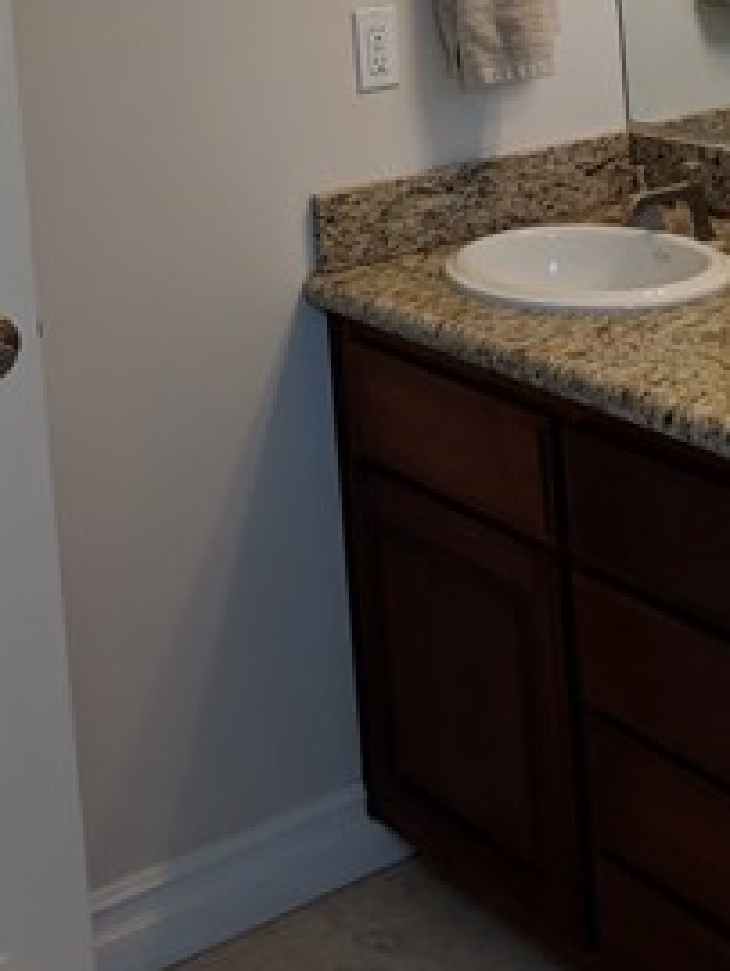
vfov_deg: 27.7
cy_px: -94
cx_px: 457
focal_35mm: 64
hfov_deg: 22.9
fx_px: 1797
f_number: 1.8
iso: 51
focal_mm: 4.44
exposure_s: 1/144
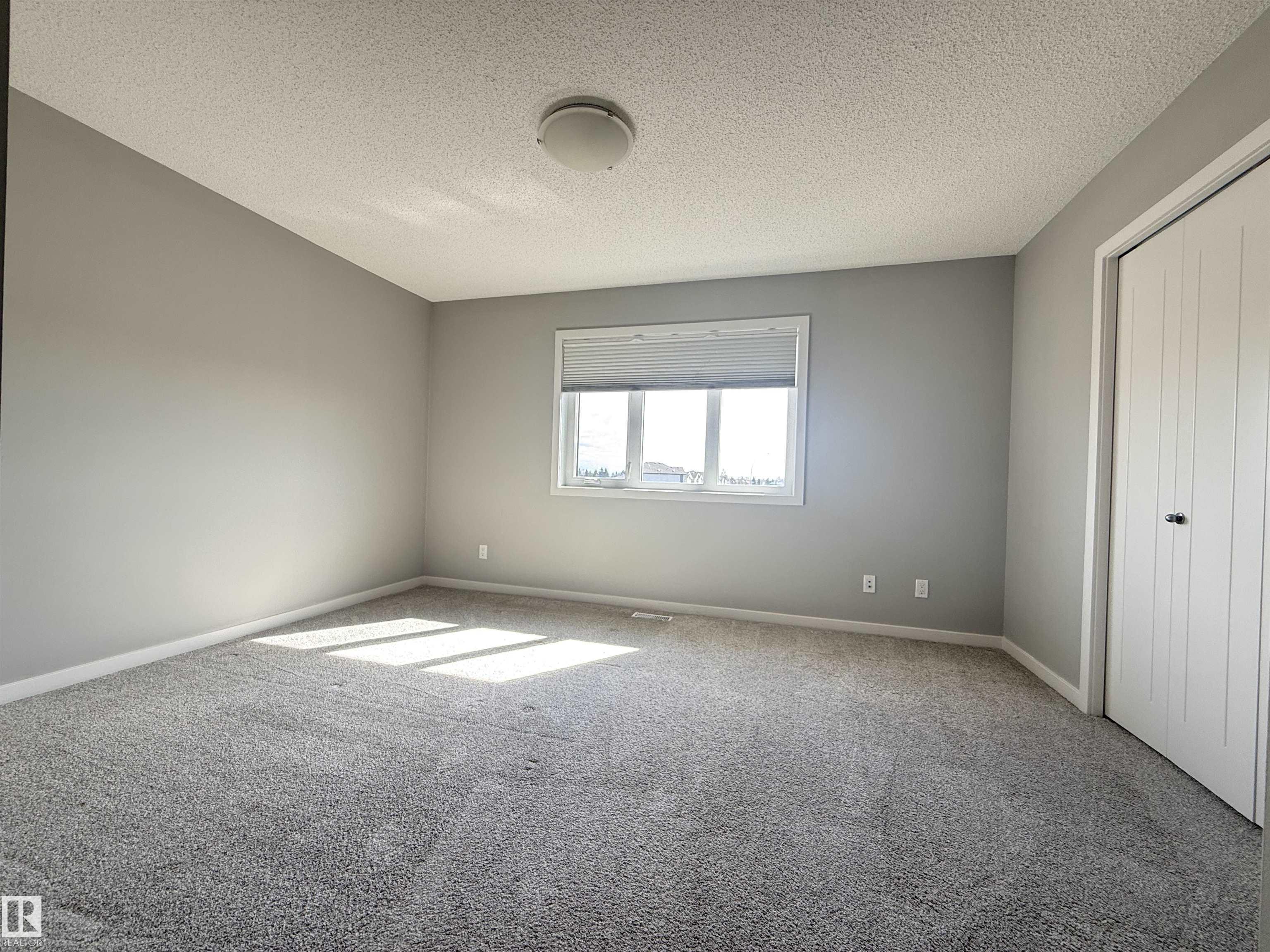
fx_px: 514
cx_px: 635
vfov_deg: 85.7
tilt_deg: +0.1
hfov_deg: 102.1
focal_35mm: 14
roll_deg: -1.6
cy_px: 476
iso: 125
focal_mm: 2.22
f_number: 2.2
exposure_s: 1/99
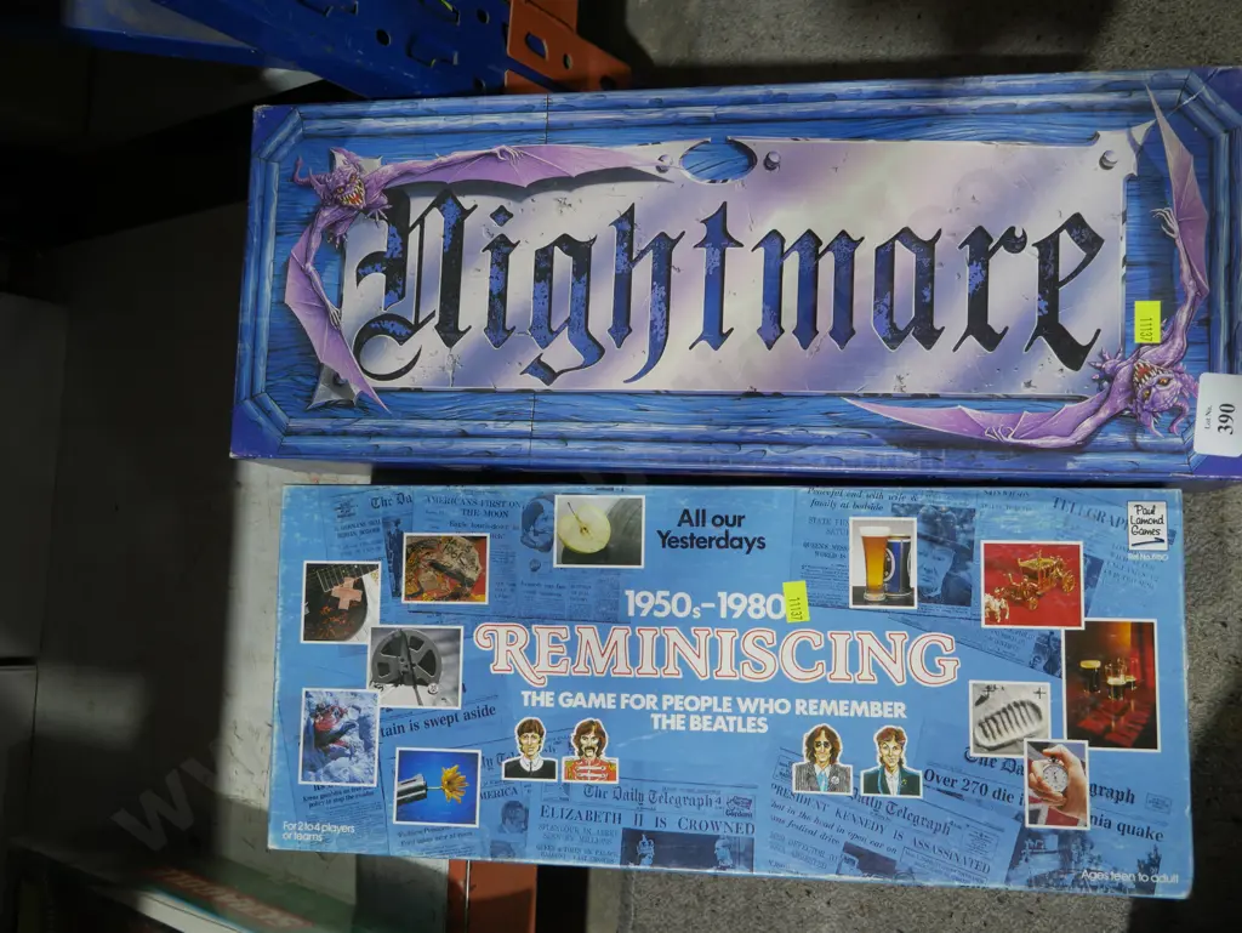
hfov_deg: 53.9
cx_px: 621
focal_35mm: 34
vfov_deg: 41.8
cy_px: 466
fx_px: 1220
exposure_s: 1/60
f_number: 4
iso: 250
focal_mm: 17
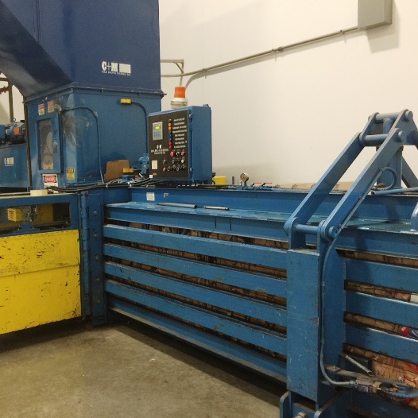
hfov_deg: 46.7
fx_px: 478
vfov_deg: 47.2
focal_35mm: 35
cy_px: 211
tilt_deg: -4.0
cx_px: 153
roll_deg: +0.3
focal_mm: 4.15
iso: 64
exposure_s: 1/4
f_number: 2.2
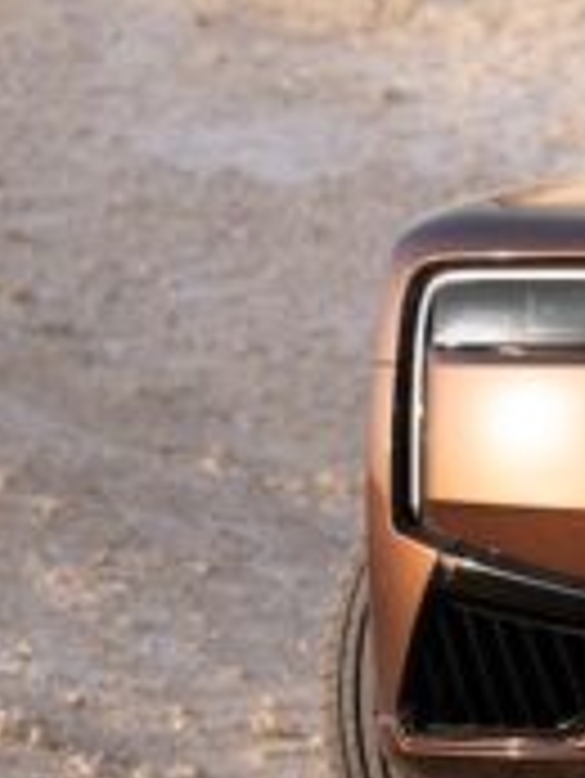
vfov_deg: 2.3
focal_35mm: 852
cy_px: 279
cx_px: 1616
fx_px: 19174
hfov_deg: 1.7
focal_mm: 200
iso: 160
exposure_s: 1/200
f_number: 8
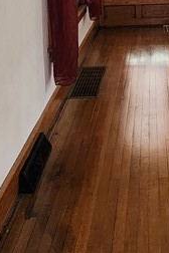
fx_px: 387
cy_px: -66
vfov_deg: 29.8
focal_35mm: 55
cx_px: 172
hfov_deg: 23.5
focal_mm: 2.2
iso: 400
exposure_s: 1/60
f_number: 2.2
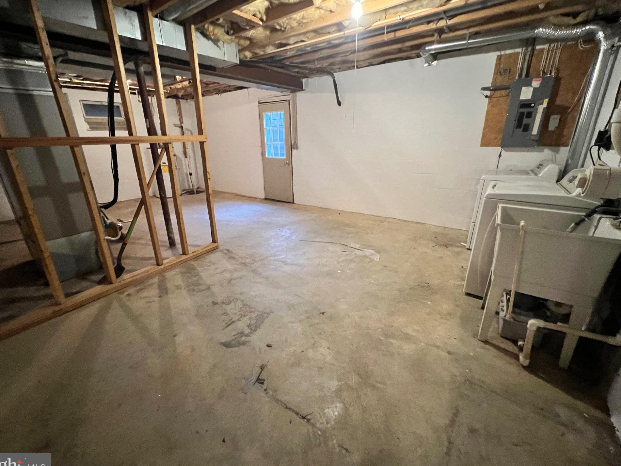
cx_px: 304
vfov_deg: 85.7
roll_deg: +1.4
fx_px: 251
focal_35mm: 14
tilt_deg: -18.7
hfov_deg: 102.1
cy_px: 229
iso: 800
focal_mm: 1.57
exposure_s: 1/40
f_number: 1.8
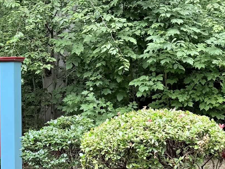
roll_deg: +1.7
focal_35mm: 92
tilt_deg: -3.1
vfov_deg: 16.0
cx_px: -69
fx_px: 598
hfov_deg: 19.6
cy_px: 110
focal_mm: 6.76
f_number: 1.78
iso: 200
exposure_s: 1/110
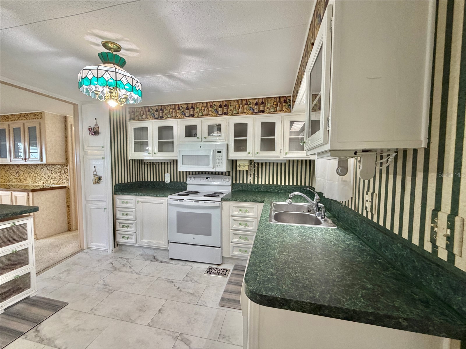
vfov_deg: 85.7
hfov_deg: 102.1
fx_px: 188
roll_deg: -0.4
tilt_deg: -2.9
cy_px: 174
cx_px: 233
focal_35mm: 14
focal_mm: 2.22
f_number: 2.2
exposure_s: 1/60
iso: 200
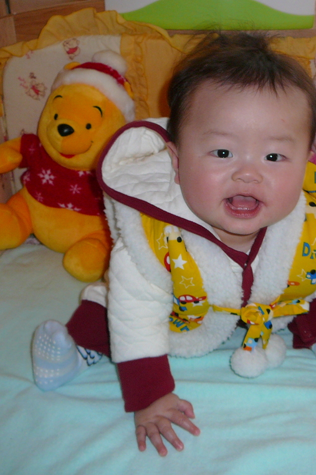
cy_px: 237
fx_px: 645
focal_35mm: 49
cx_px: 236
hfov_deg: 27.2
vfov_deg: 40.4
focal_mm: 5.2
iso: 100
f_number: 2.8
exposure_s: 1/30
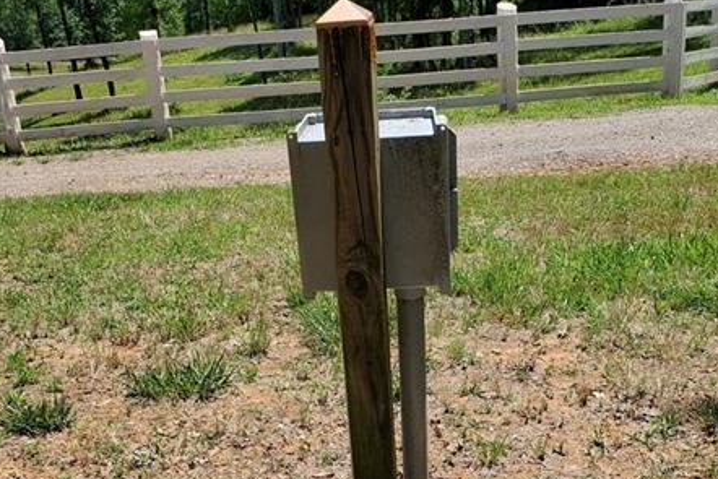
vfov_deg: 27.9
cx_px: 364
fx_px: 938
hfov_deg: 41.9
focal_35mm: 47
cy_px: 398
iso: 50
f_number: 2.4
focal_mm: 4.3
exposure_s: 1/1336
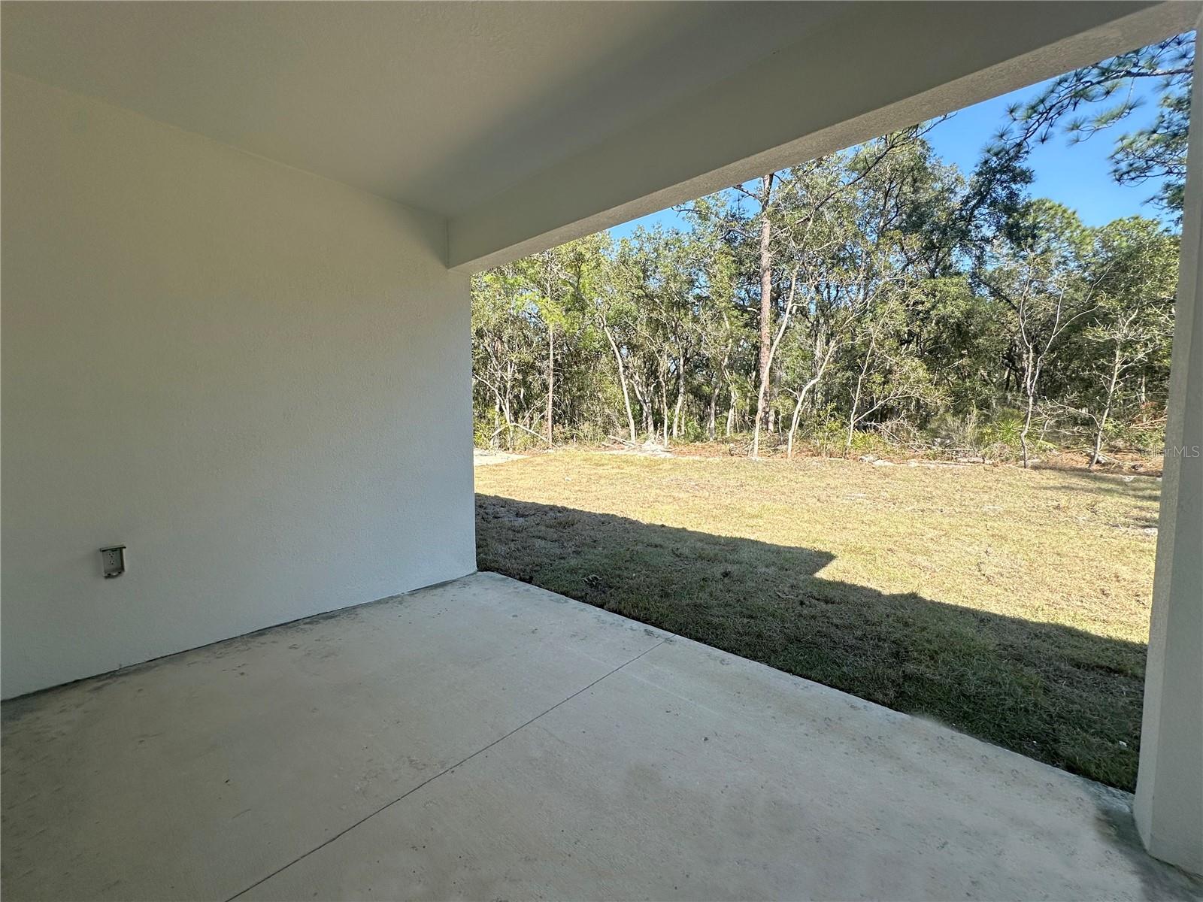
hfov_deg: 102.1
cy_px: 451
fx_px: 487
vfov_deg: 85.7
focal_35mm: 14
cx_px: 602
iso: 40
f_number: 2.2
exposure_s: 1/734
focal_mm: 2.22
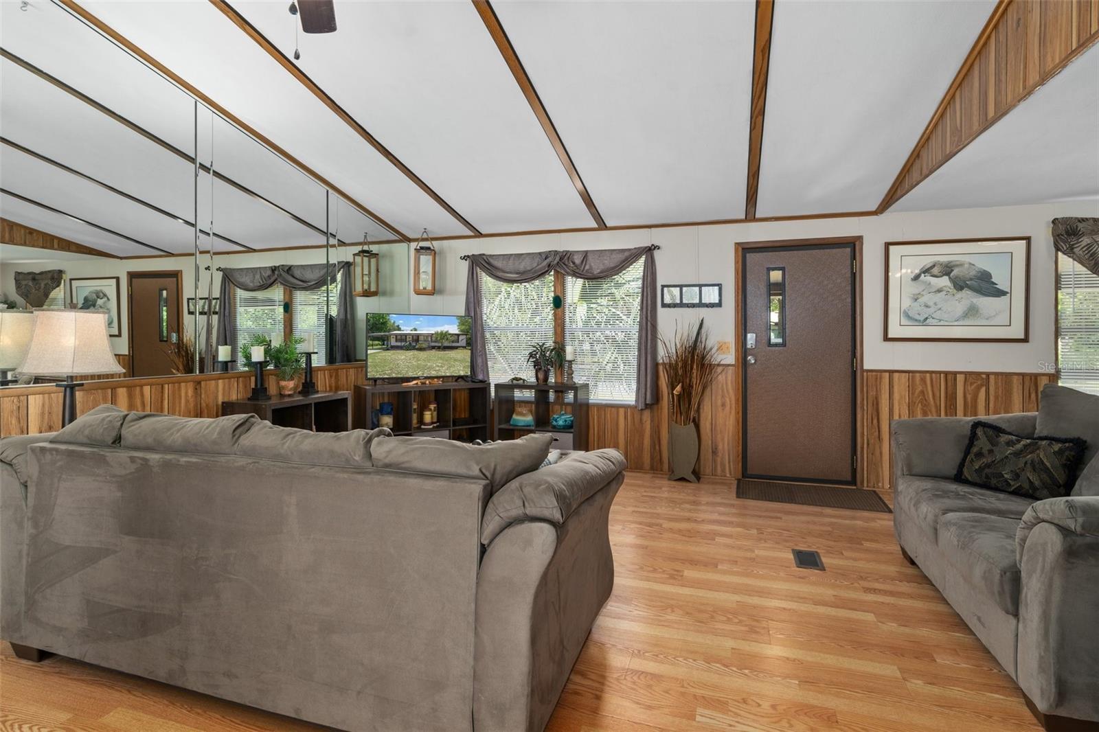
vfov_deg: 70.4
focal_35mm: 17
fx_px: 519
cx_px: 550
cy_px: 366
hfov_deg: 93.3
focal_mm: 17
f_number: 8
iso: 200
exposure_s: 1.3
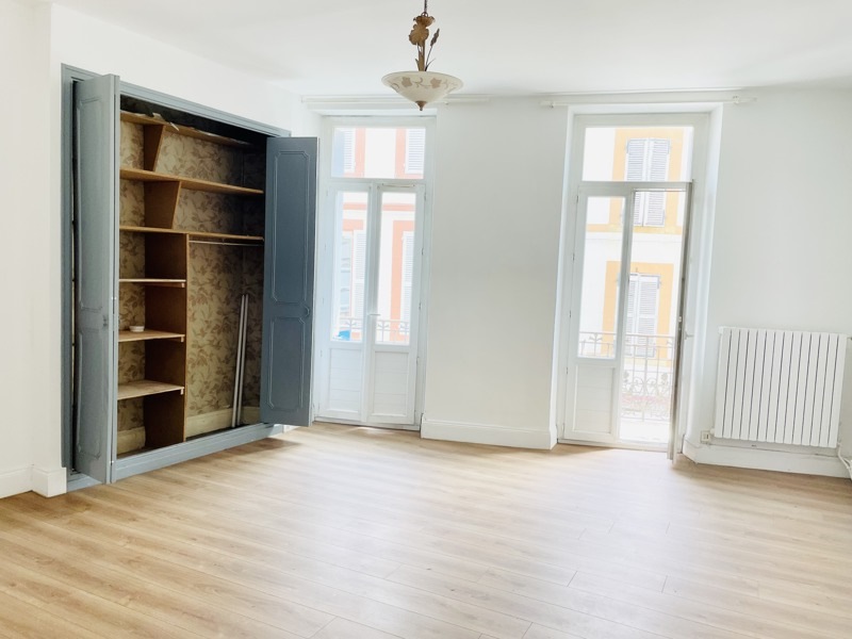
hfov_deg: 67.3
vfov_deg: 53.1
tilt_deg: -3.4
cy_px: 320
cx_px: 426
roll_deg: -2.7
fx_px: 640
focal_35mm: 26
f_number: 1.6
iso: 50
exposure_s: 1/121
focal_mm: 4.2
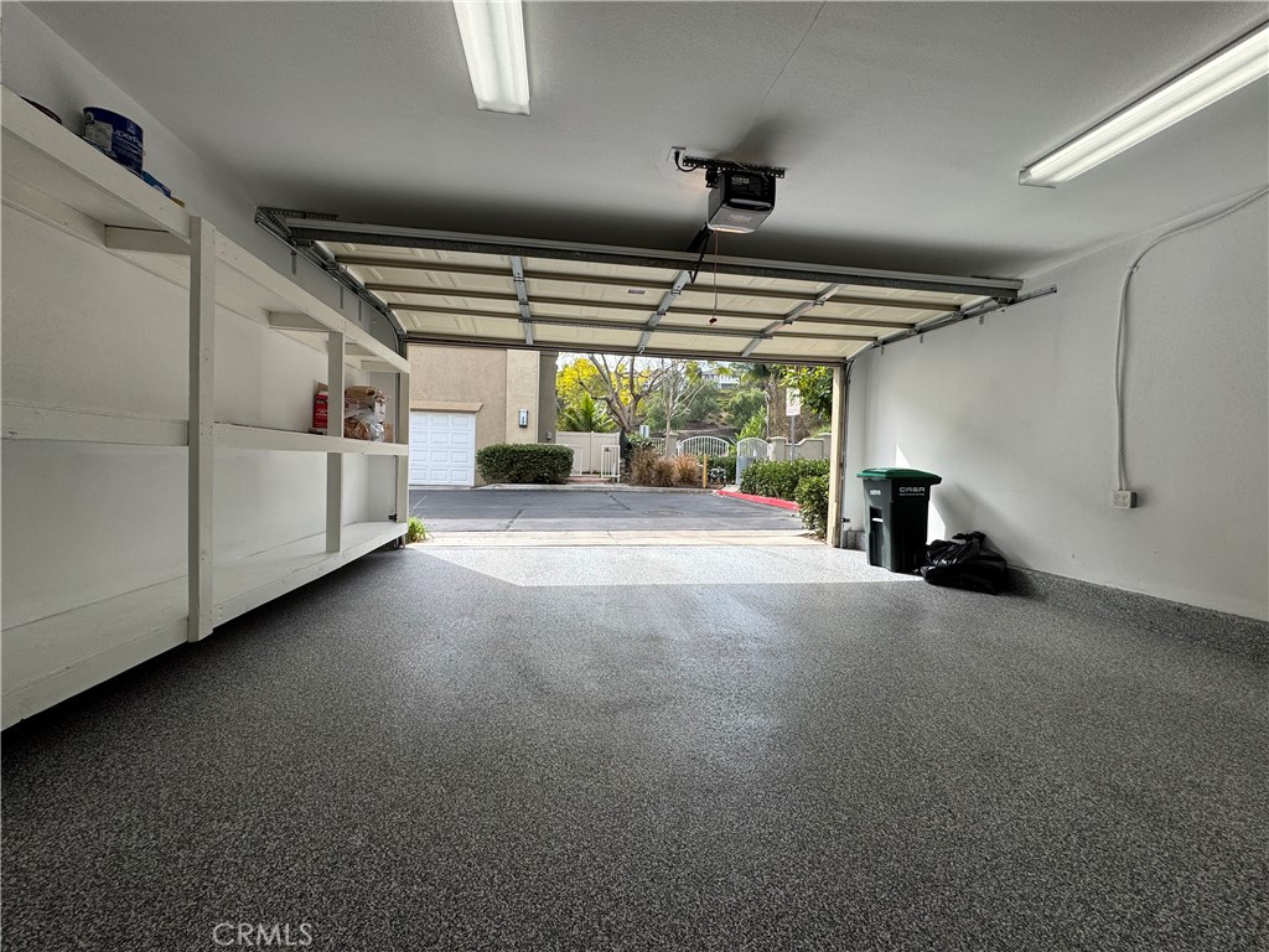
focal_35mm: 14
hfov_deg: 102.1
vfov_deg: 85.7
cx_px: 634
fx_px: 513
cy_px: 476
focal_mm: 2.22
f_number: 2.2
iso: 40
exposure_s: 1/675
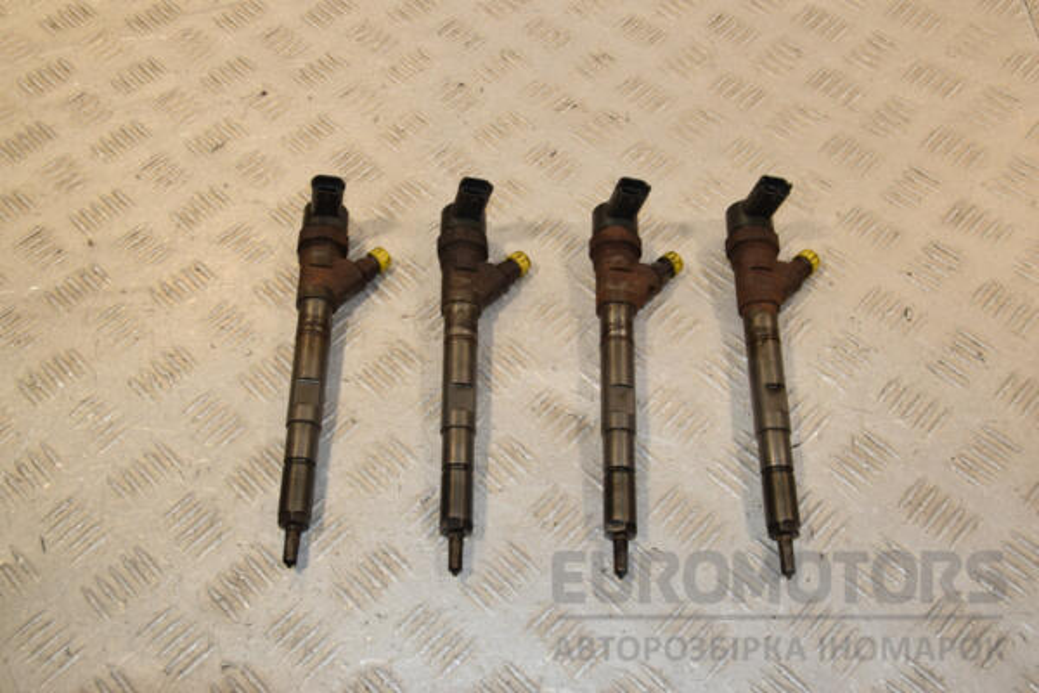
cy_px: 346
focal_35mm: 38
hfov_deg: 51.3
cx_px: 520
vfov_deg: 35.5
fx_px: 1082
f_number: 8
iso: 800
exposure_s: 1/200
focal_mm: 25
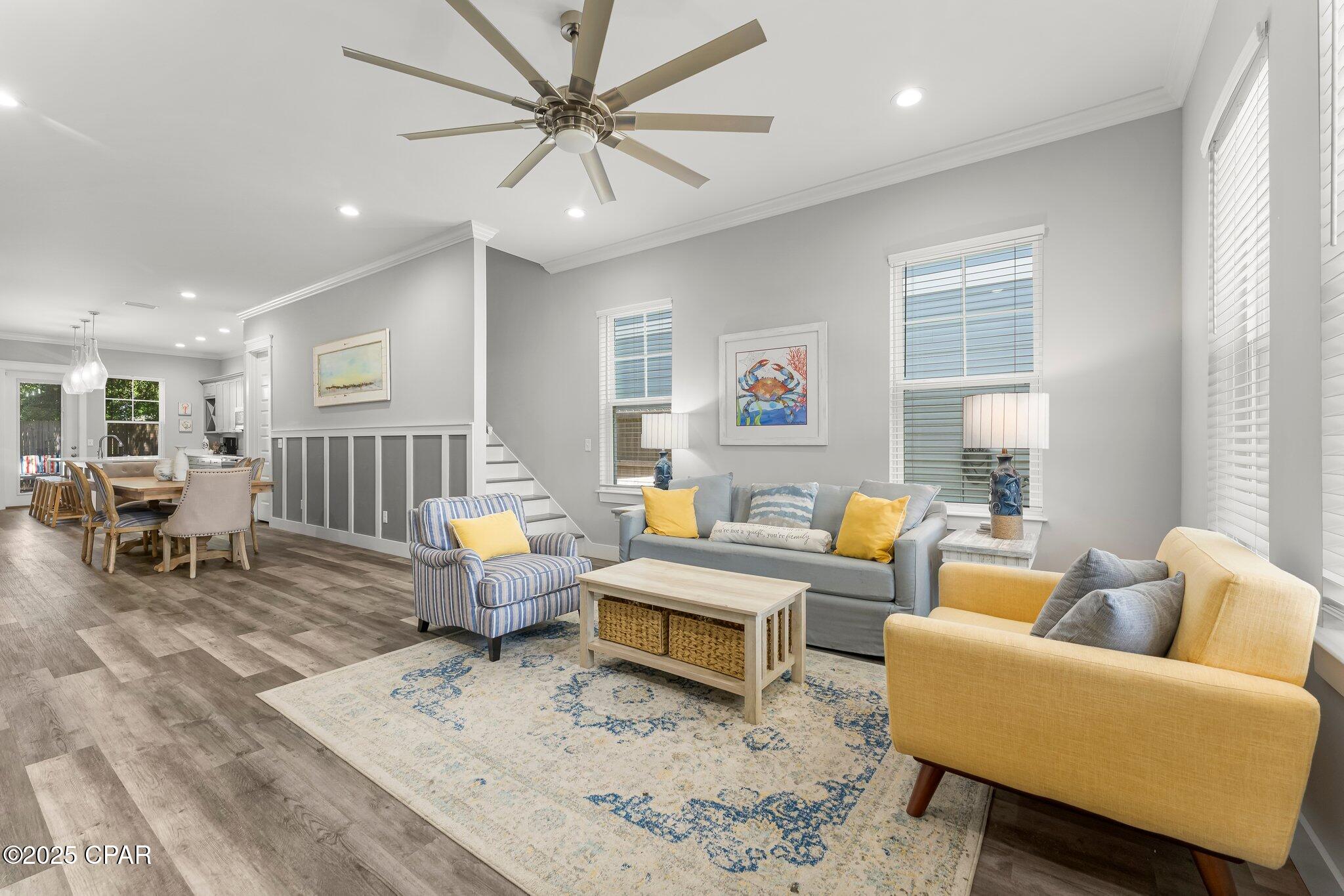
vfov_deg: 81.2
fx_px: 523
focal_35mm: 14
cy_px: 448
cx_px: 672
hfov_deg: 104.3
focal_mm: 14
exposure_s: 1/10
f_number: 8
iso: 400
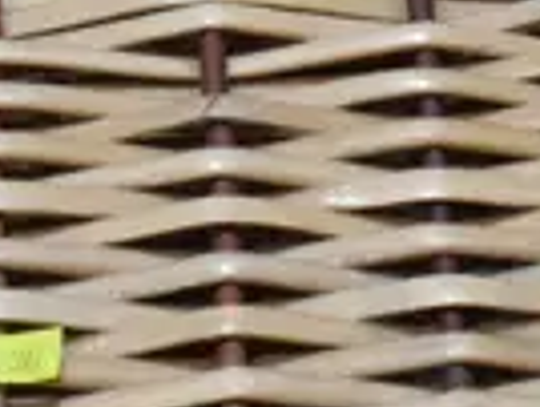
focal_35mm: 396
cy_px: 675
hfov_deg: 5.0
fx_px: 6189
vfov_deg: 3.7
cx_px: 109
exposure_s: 1/60
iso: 400
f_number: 5.3
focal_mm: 26
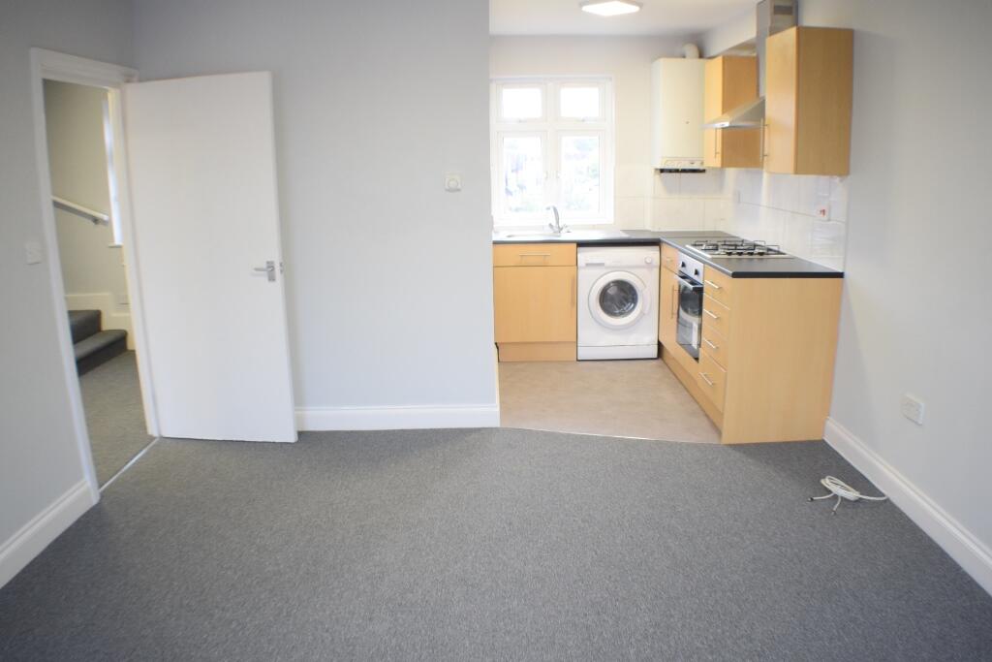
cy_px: 331
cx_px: 496
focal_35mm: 34
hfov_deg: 55.1
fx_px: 951
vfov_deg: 38.4
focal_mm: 23
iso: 2000
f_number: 3.8
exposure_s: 1/60
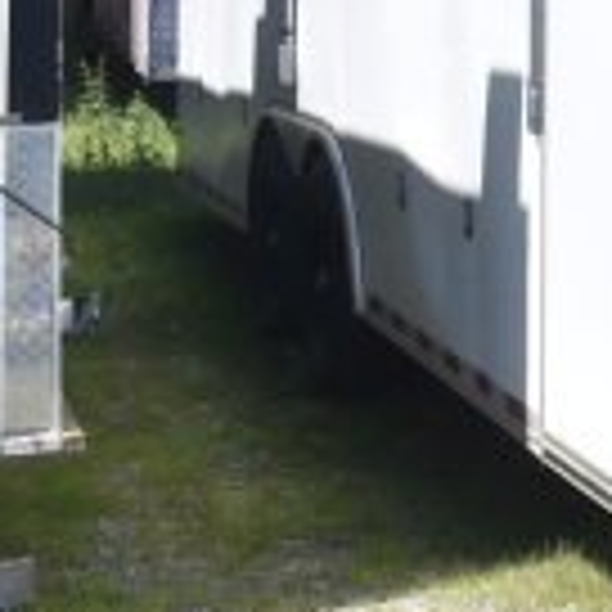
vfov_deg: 14.3
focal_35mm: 120
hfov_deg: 12.5
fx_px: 2398
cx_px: 1292
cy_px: -25
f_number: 8
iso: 200
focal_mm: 21
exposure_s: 1/250
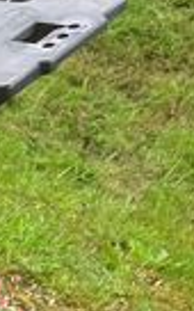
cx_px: -379
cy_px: 386
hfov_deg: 8.1
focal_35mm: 140
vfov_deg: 14.4
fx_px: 1184
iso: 32
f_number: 1.8
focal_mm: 3.99
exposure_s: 1/121
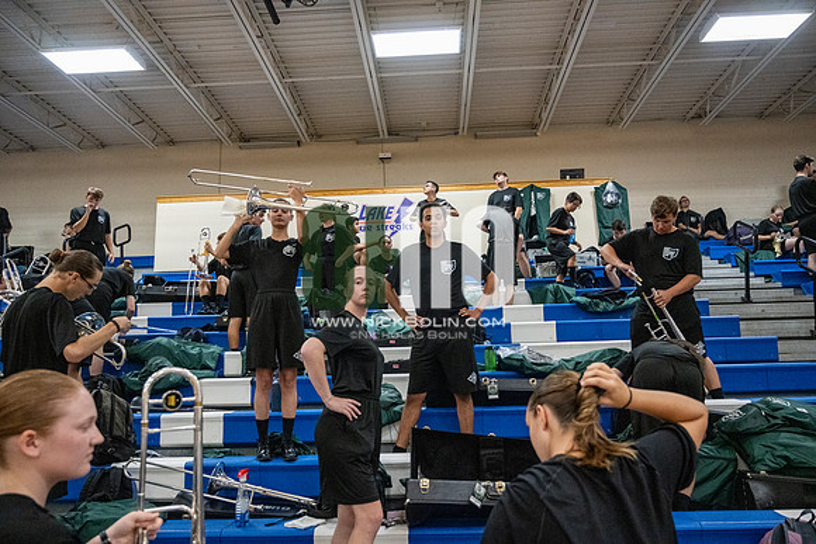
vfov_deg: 48.8
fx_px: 601
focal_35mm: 26
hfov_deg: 68.4
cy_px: 272
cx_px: 408
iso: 8000
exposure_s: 1/800
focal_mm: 26.5
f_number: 4
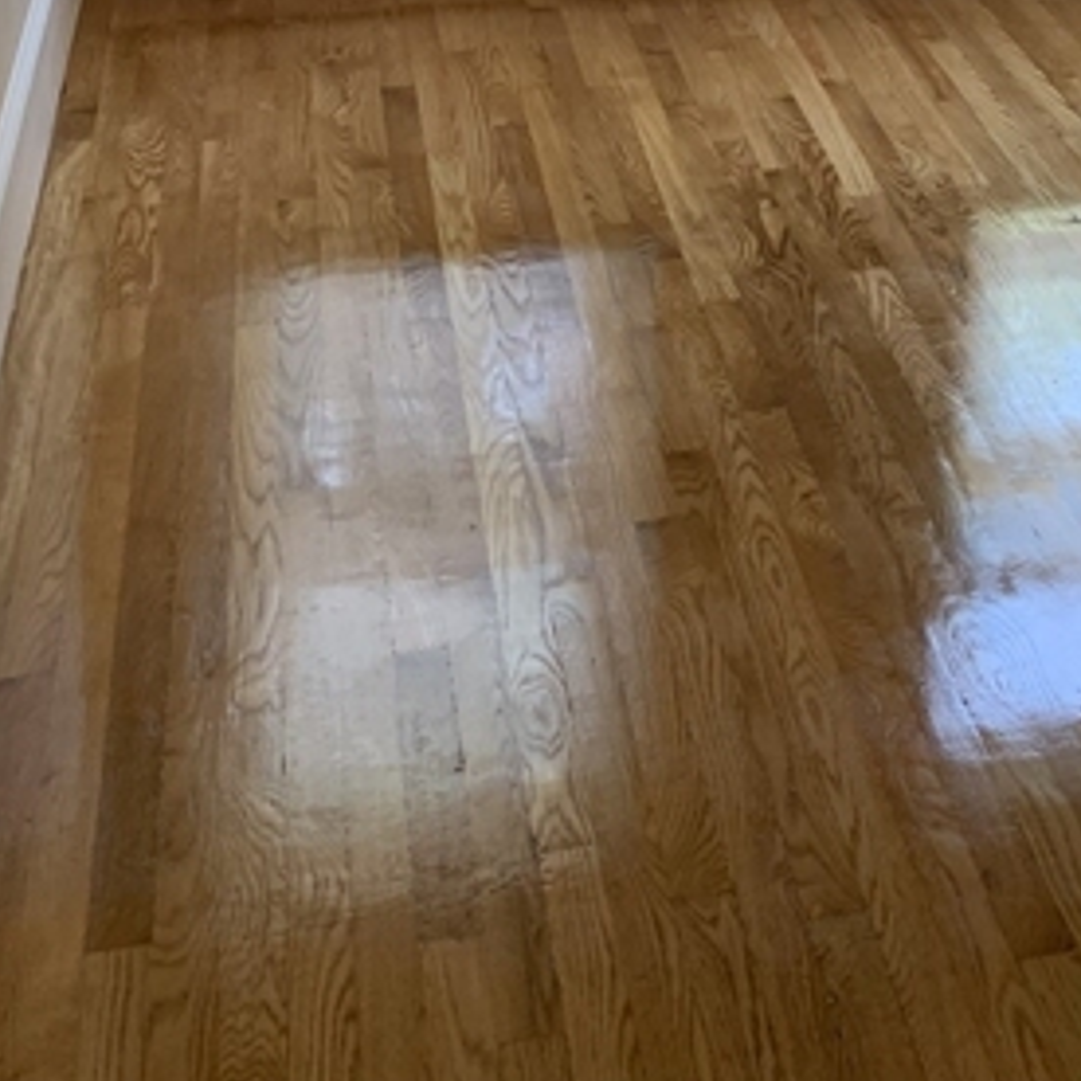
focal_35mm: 64
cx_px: 870
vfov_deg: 23.1
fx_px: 2261
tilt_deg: -10.3
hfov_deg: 26.4
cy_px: -411
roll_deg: -2.0
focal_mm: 4.25
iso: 80
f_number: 1.8
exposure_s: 1/120
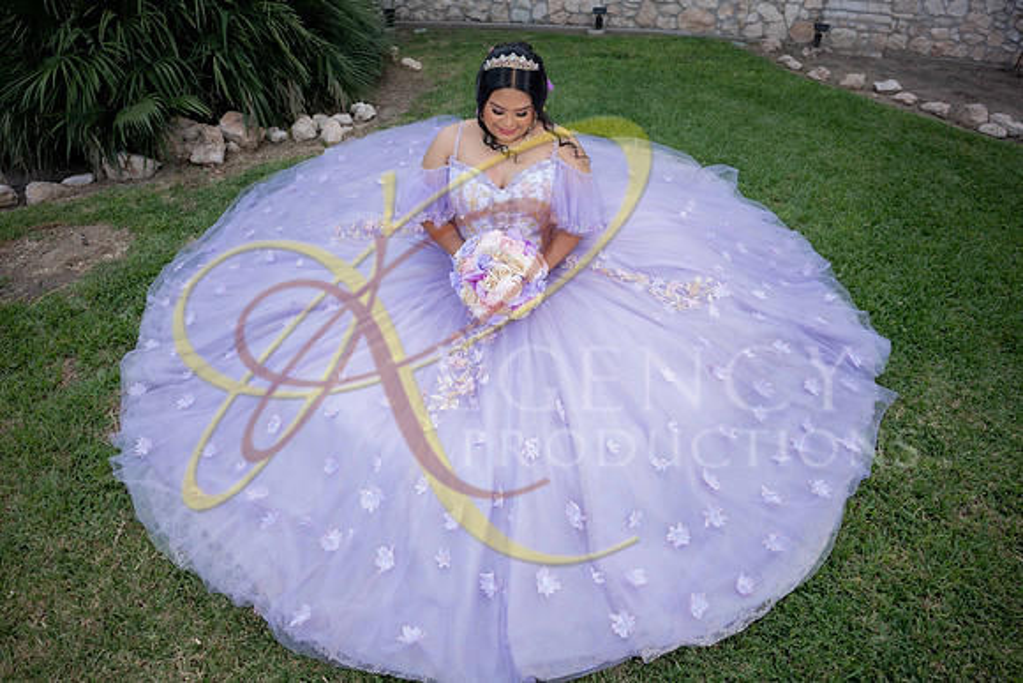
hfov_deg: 84.0
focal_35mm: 20
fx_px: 568
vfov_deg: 62.0
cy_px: 342
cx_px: 512
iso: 125
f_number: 2.8
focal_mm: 20
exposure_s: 1/640
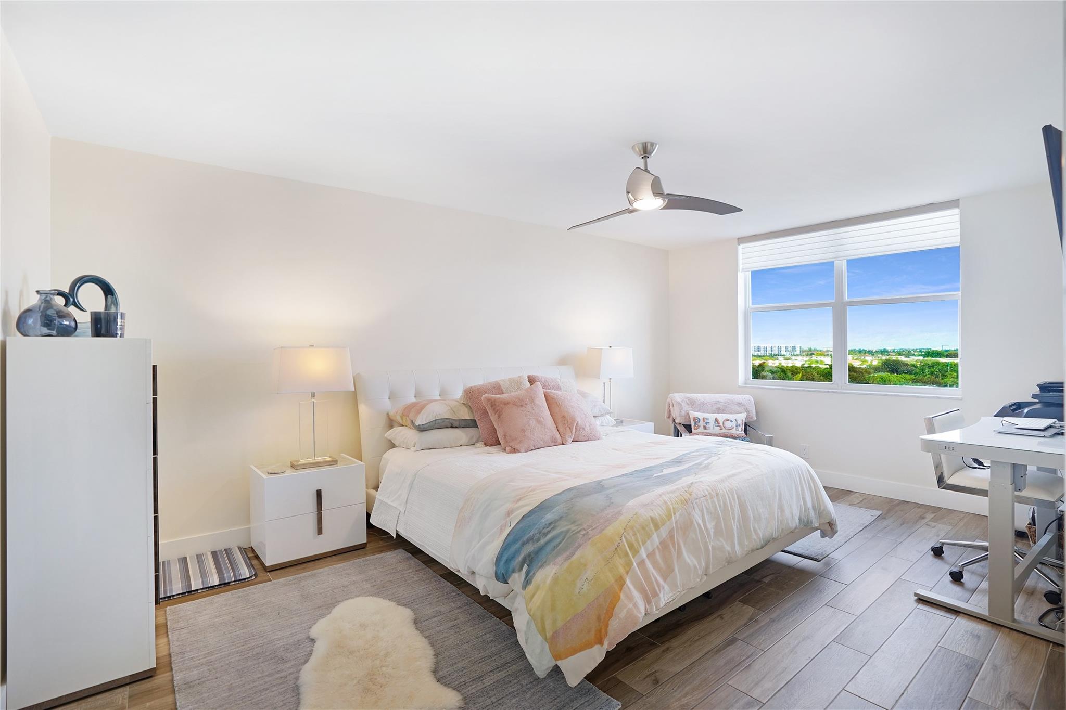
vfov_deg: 73.7
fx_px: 474
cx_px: 533
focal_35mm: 16
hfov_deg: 96.7
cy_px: 355
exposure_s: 1/100
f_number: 4
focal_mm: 16
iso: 400
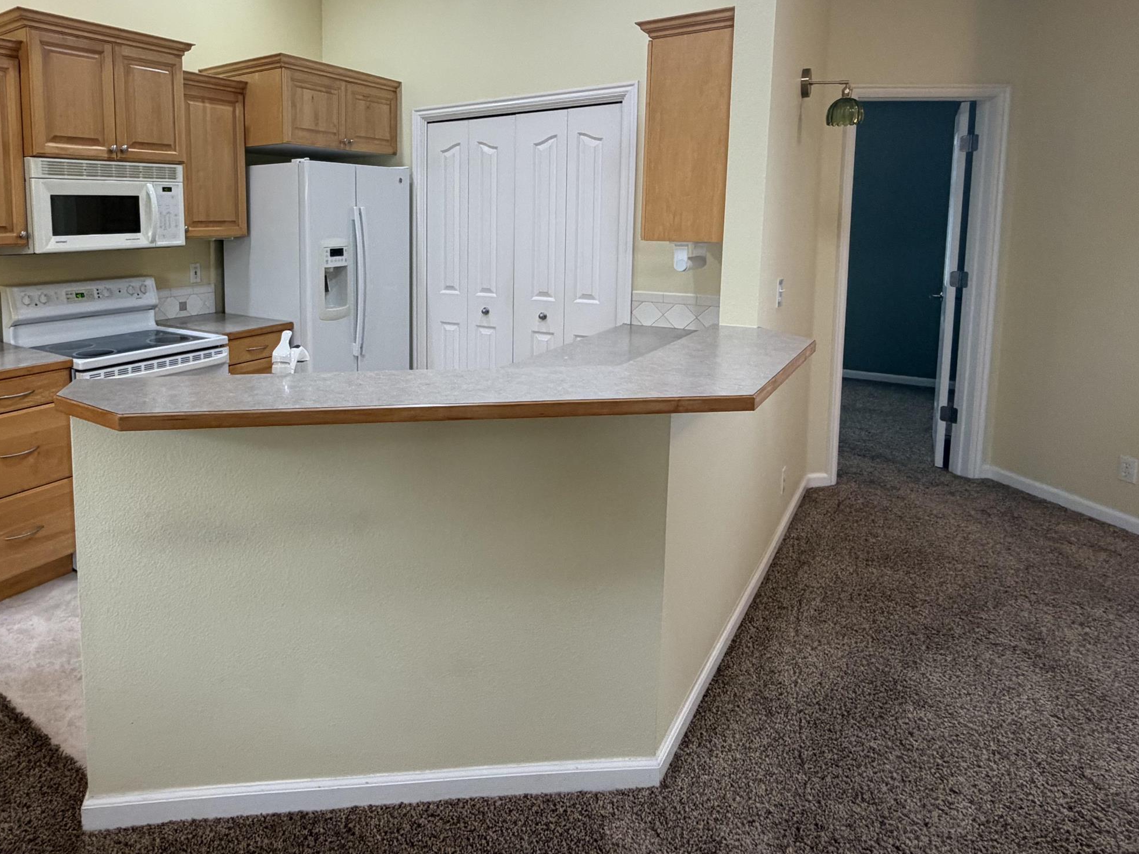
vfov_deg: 59.7
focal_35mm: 22
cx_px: 357
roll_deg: +1.4
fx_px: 724
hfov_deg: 73.5
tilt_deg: -5.2
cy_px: 288
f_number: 2.2
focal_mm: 2.22
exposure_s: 1/60
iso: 250
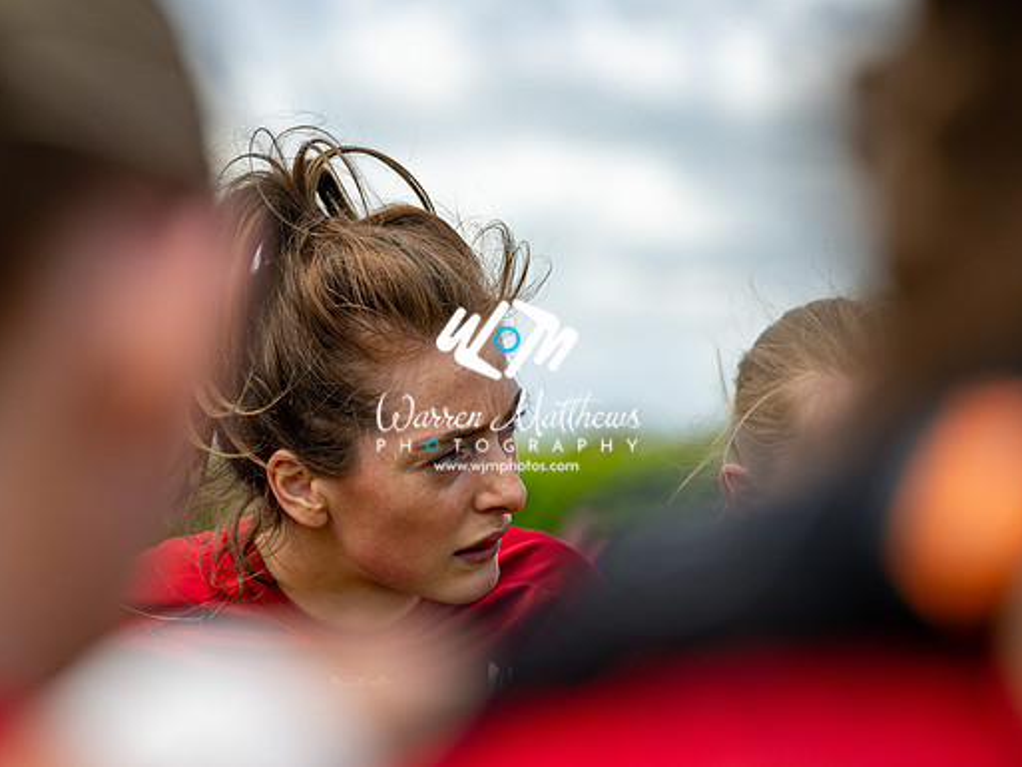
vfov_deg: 9.1
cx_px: 506
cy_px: 384
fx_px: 4814
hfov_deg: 12.1
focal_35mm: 163
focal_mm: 150
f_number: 4
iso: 100
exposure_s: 1/1250
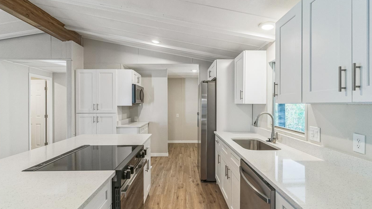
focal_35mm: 18
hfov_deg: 92.7
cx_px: 186
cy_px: 104
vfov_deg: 61.0
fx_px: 178
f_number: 7.1
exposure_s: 1/80
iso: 2000
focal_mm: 17
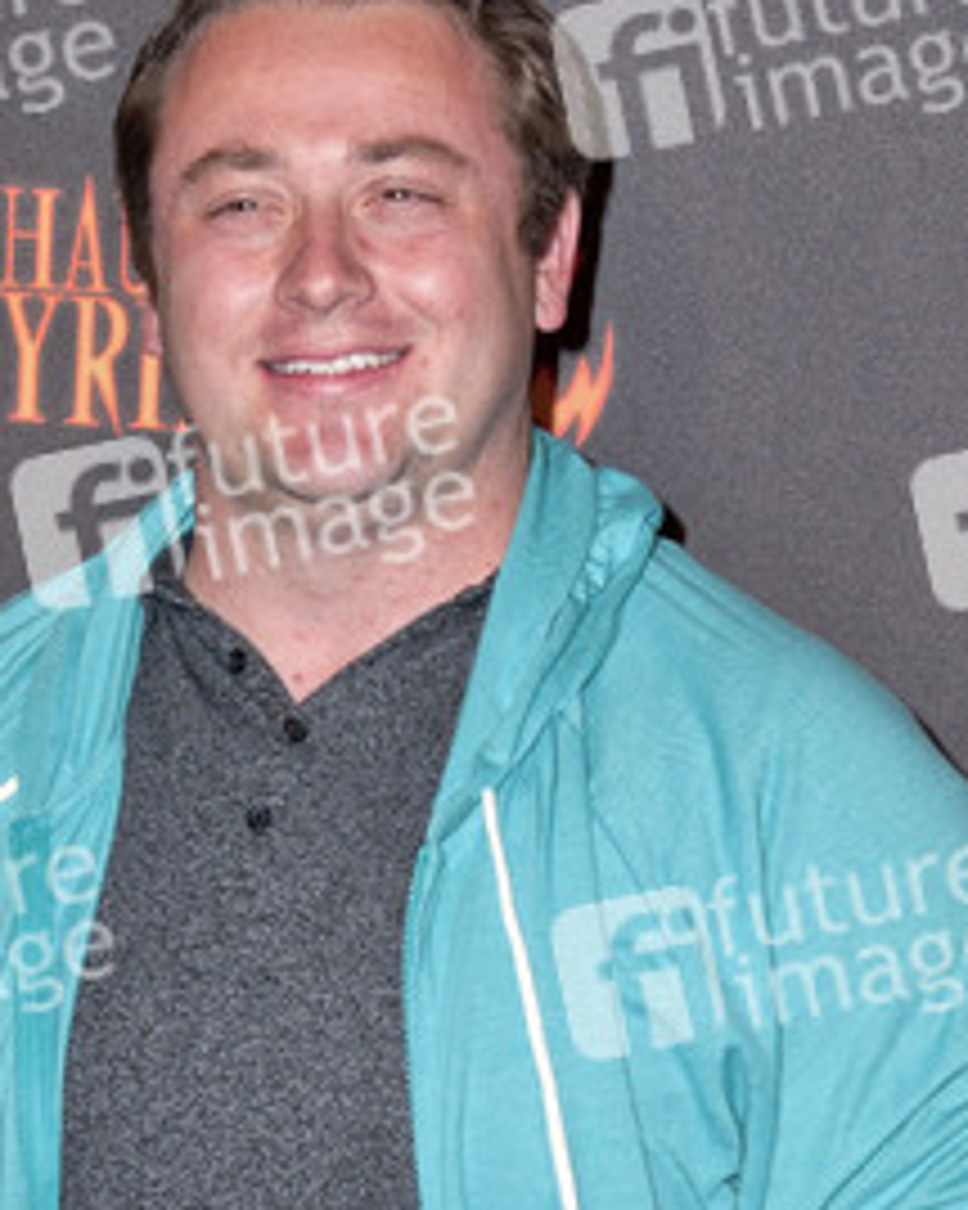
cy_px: 729
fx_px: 1899
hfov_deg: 28.5
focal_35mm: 53
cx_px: 376
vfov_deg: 35.2
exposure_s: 1/400
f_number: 4.5
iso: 400
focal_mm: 38
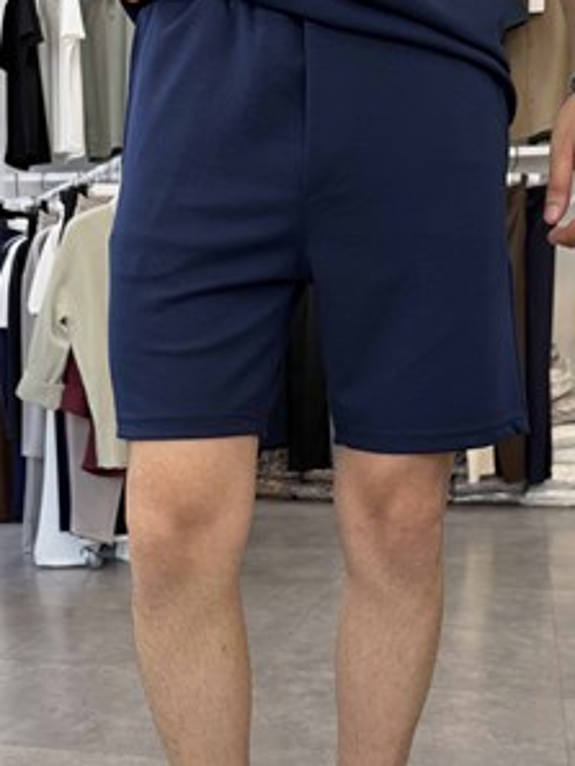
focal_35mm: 43
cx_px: 309
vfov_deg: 43.2
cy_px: 509
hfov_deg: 33.6
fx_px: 952
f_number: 1.78
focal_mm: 6.76
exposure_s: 1/121
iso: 100
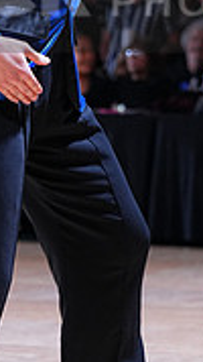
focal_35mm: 365
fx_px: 3496
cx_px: 234
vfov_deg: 5.9
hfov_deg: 3.3
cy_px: -14
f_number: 4
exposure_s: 1/400
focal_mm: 107
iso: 1600
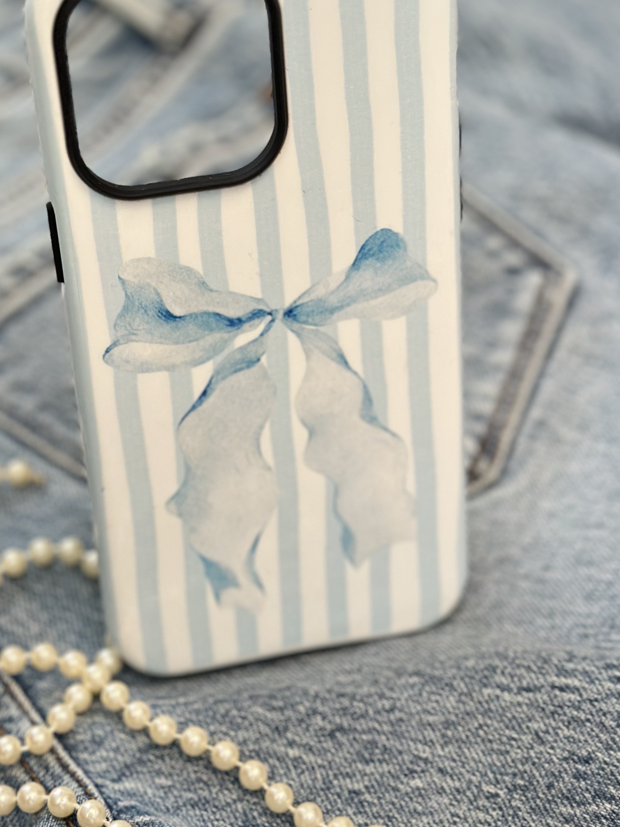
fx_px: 1600
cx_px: 247
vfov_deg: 28.9
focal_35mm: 67
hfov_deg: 21.9
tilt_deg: -46.6
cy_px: 336
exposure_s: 1/40
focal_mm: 6.86
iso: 320
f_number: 1.78
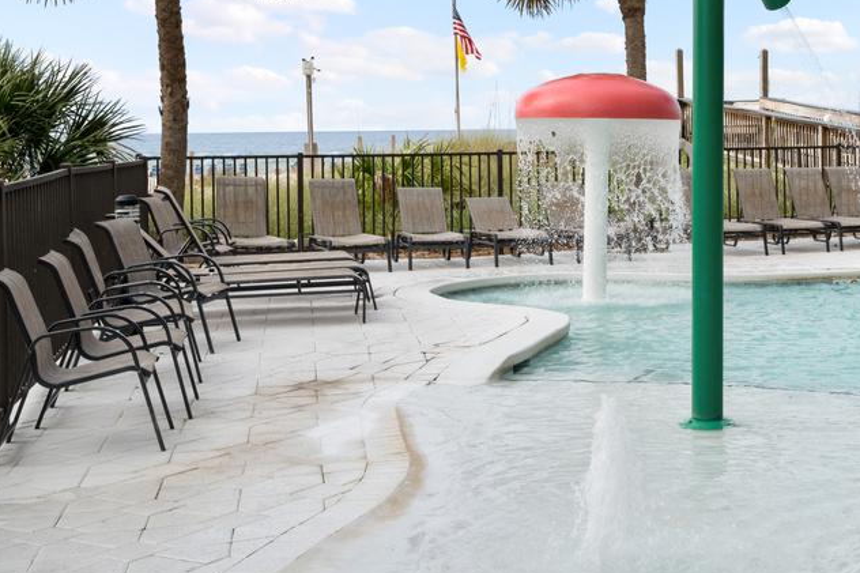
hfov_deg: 33.3
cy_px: 167
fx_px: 1361
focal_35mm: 57
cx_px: 766
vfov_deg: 23.6
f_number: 14
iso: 1000
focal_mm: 30
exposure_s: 1/640
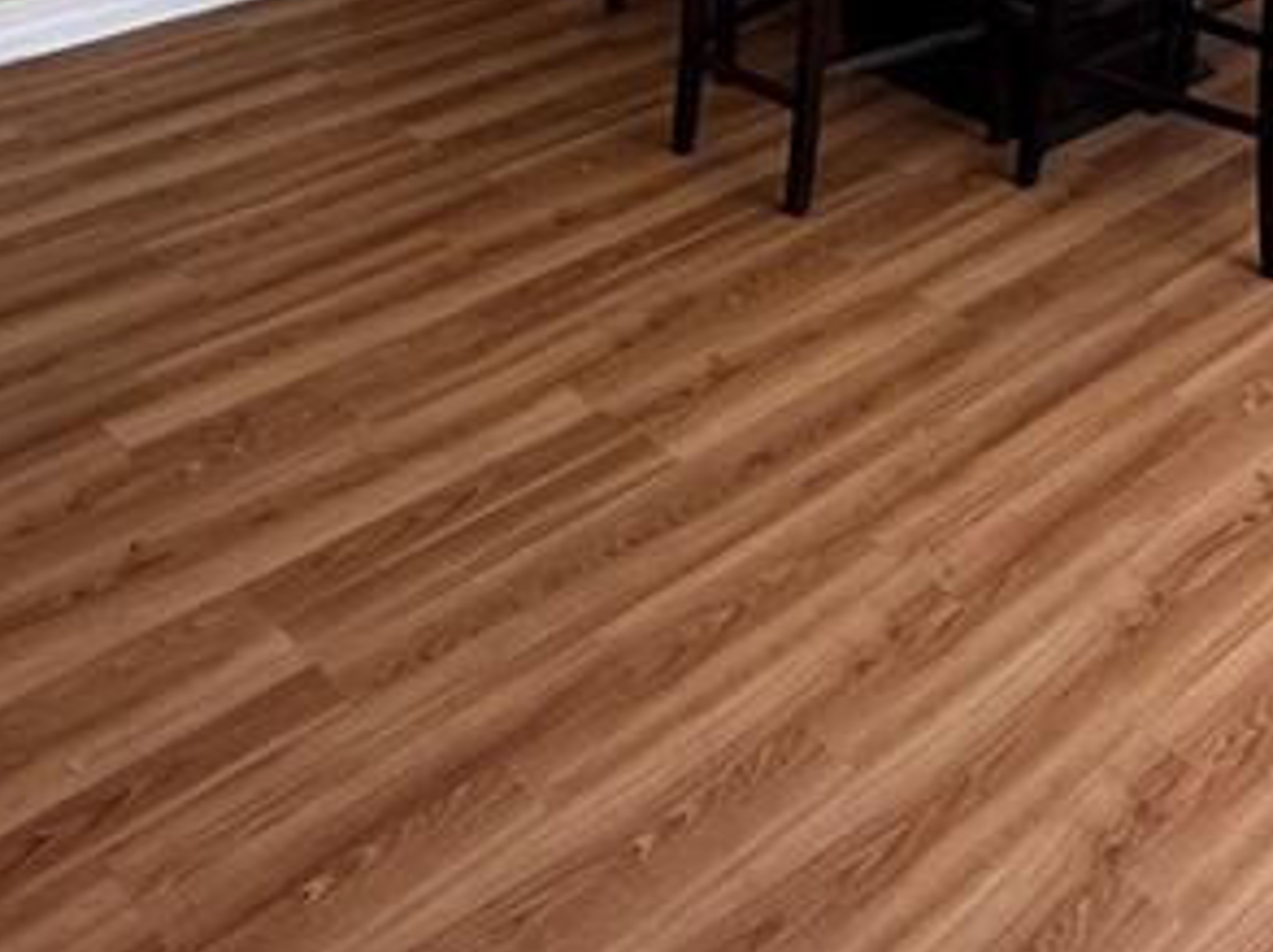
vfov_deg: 26.2
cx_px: 756
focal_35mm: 49
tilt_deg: -15.1
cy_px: -209
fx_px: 1800
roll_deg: -0.1
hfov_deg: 38.8
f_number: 2.2
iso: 250
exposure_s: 1/99
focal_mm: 2.22
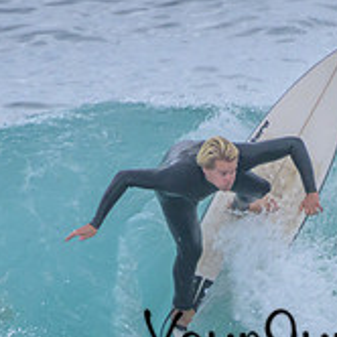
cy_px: 324
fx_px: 31160
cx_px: 353
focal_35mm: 2829
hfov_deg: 0.6
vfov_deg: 0.6
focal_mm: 950
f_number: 11
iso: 2200
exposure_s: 1/2000
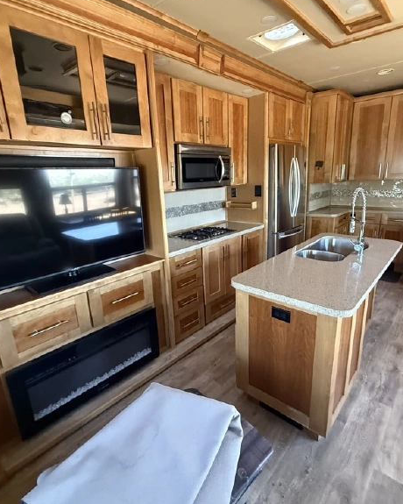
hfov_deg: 70.8
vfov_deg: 83.3
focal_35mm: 19
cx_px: 214
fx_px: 283
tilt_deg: -14.6
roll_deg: -0.3
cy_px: 250
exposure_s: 1/60
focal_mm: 2.22
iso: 1000
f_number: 2.2
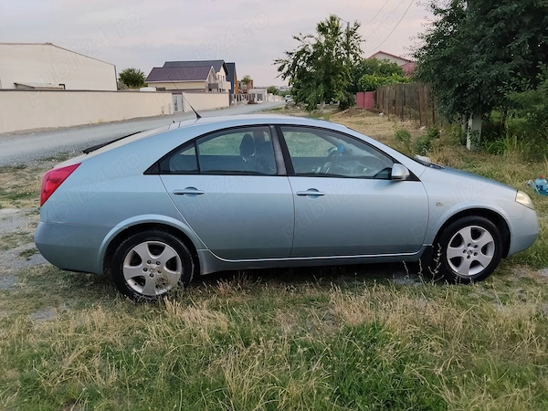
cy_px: 206
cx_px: 274
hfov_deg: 61.7
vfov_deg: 48.2
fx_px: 459
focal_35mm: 29
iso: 100
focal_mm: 4.22
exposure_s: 1/50
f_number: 1.8
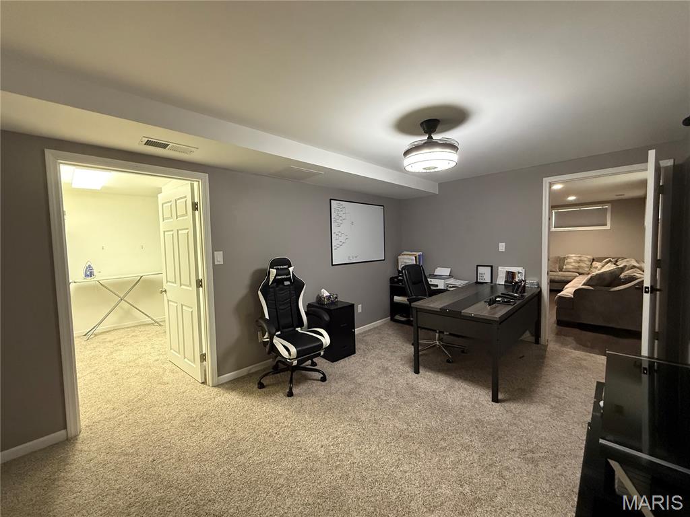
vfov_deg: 85.7
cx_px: 345
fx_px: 279
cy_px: 258
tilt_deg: -3.0
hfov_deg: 102.1
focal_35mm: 14
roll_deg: +1.3
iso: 640
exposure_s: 1/60
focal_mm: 2.22
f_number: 2.2
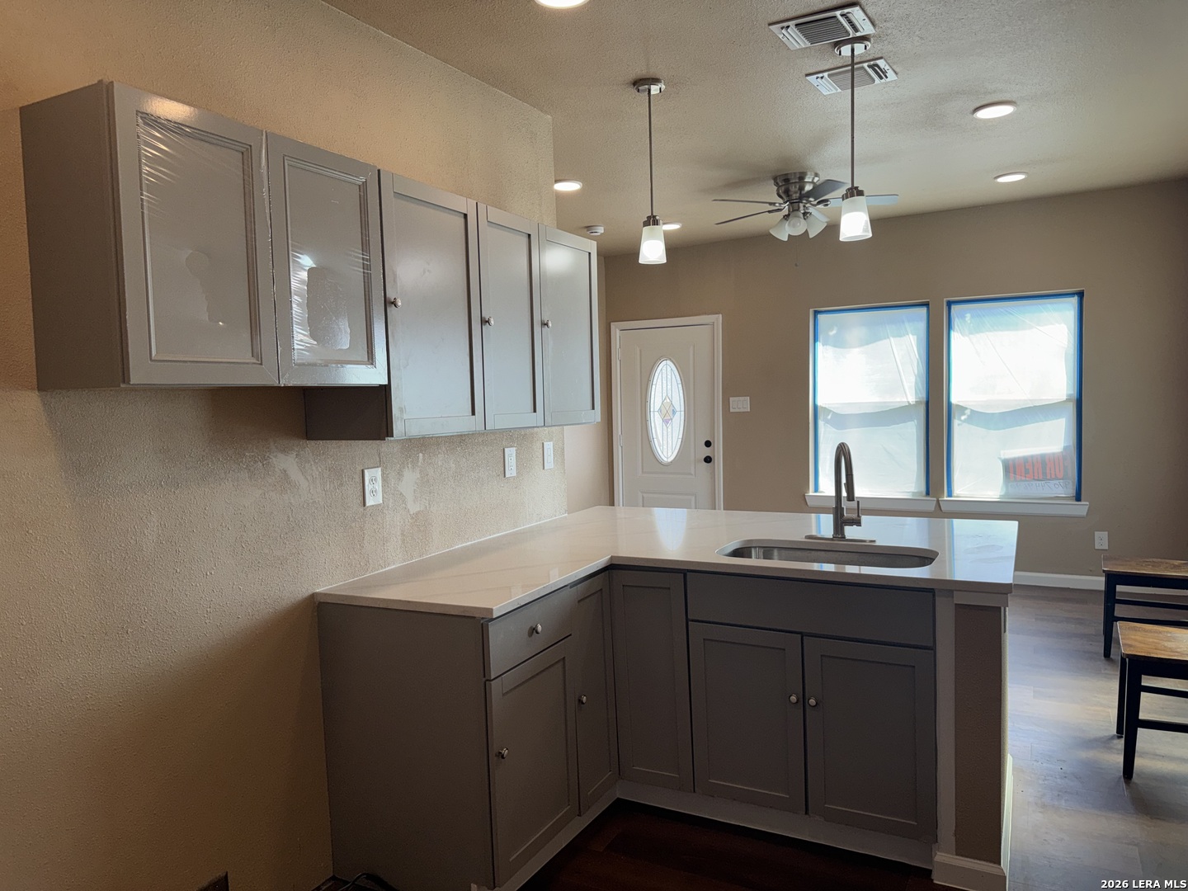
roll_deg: +1.3
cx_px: 594
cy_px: 446
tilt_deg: -4.8
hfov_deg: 71.6
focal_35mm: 24
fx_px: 824
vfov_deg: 56.8
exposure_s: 1/183
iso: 50
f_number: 1.78
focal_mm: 6.76
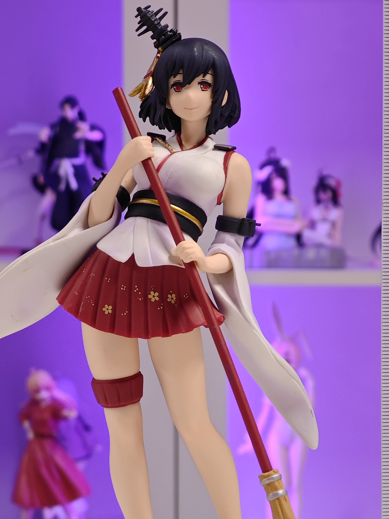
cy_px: 359
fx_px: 1843
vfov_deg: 16.0
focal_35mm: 123
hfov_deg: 12.0
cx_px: 204
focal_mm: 7.48
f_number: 2.4
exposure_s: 1/20.1
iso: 400
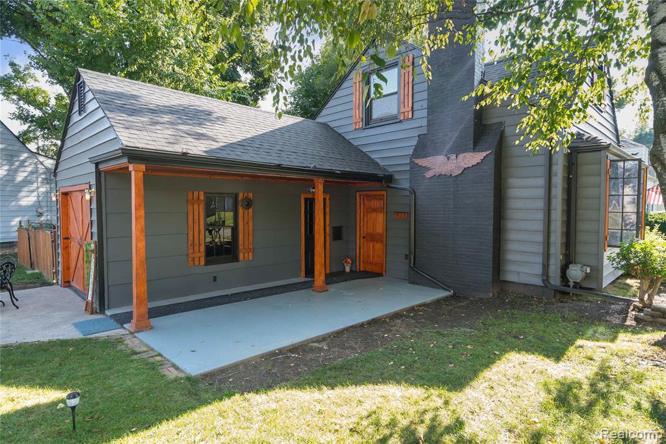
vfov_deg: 61.9
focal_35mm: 20
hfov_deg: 84.0
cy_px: 222
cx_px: 333
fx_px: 370
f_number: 7.1
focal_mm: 20
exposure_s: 1/25
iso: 250
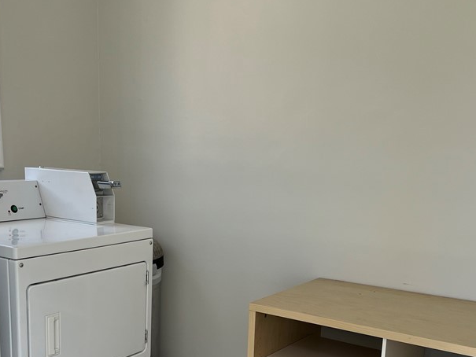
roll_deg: -1.0
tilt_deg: -13.9
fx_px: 605
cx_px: 168
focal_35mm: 44
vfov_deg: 32.0
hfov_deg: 42.5
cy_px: 285
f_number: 1.5
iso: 50
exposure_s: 1/674
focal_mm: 5.7
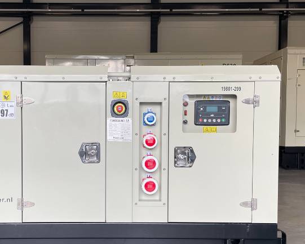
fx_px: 433
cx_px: 99
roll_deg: -0.5
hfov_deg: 38.3
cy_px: 148
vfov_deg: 31.4
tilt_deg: -3.6
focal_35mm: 48
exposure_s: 1/100
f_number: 1.6
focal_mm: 4.2
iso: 50
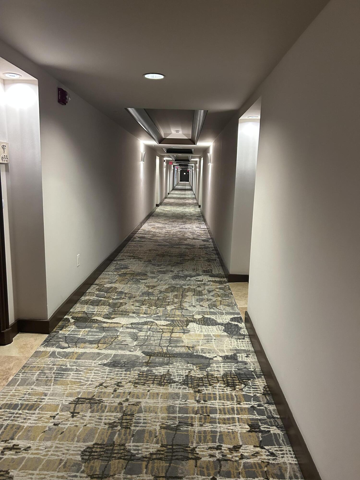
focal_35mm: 26
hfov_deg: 53.1
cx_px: 180
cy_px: 240
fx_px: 361
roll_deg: -3.1
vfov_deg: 67.3
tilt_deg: -14.3
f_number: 1.5
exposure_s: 1/60
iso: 500
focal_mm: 5.7
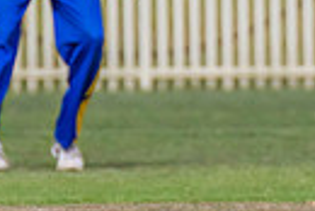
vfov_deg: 0.6
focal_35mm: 2140
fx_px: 18746
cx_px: 501
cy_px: -11
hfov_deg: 1.0
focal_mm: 460
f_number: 6.3
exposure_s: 1/2500
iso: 800
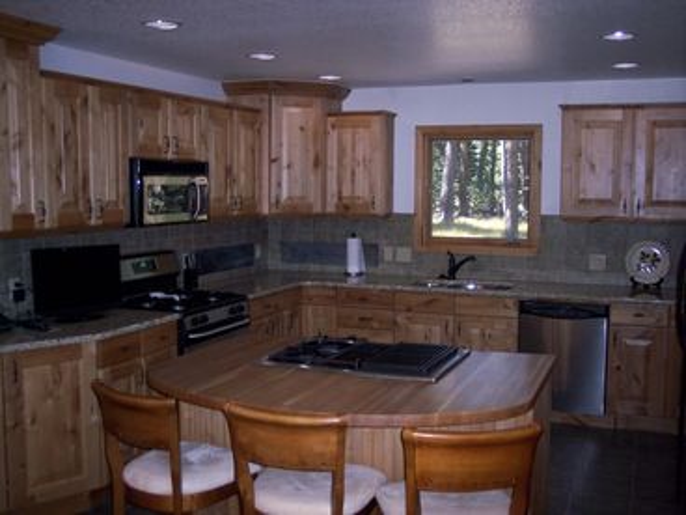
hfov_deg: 47.9
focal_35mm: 39
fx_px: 773
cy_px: 258
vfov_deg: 36.8
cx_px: 343
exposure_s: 1/60
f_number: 2.8
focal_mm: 8
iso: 140
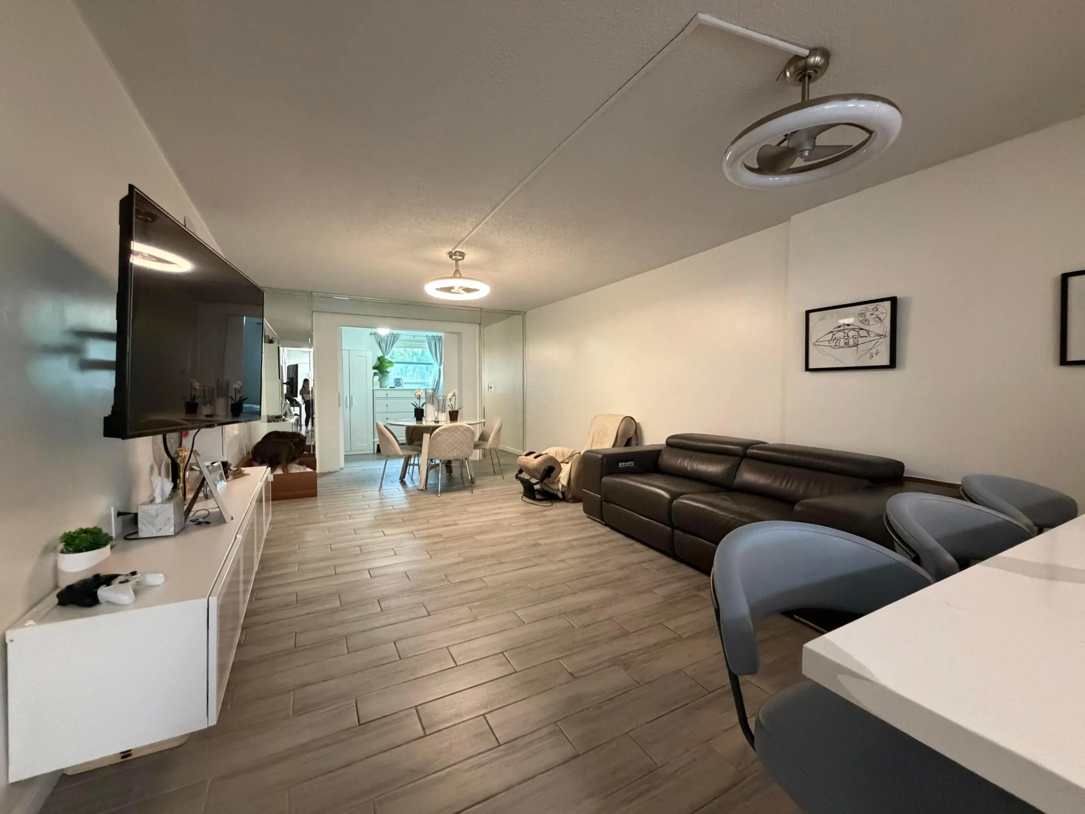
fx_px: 439
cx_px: 542
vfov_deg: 85.7
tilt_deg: -2.5
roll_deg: -0.2
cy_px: 407
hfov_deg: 102.1
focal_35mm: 14
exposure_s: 1/60
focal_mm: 2.22
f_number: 2.2
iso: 800
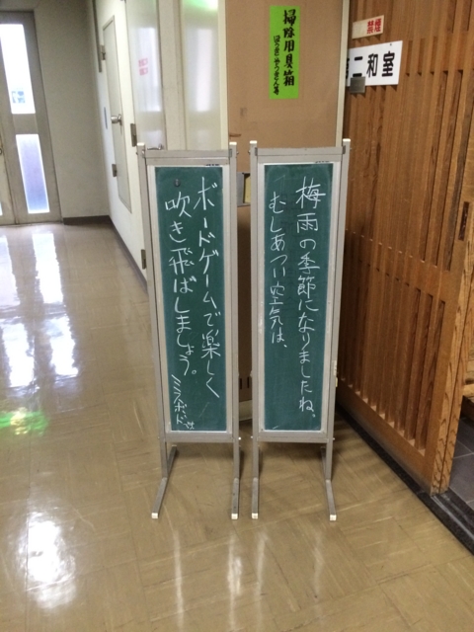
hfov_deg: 48.2
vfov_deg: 61.7
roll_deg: +1.8
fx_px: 529
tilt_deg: -21.4
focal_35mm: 29
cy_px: 316
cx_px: 237
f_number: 2.2
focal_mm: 4.15
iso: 320
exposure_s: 1/17
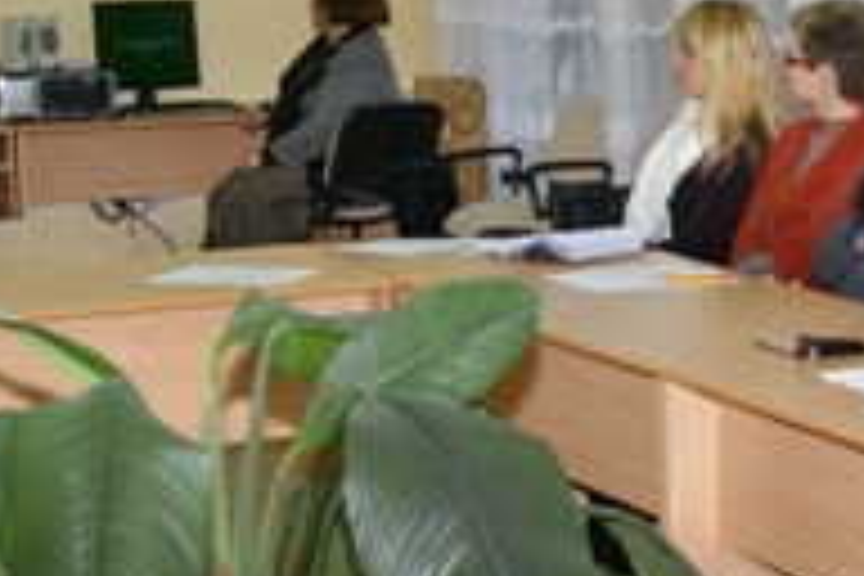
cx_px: 961
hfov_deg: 18.0
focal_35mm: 109
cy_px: 230
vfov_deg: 12.5
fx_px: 2620
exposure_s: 1/90
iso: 400
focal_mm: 31
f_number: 6.7
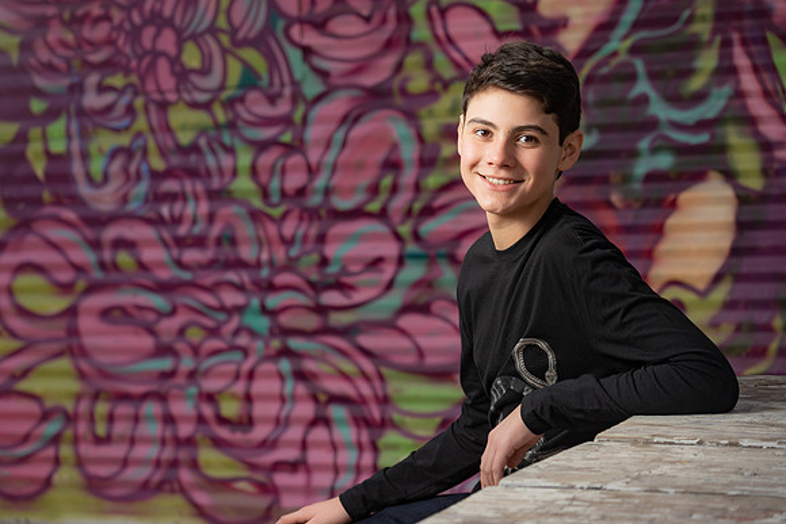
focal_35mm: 82
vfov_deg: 16.6
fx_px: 1795
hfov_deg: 24.7
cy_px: 244
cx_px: 367
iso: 125
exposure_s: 1/250
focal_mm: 77
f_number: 4
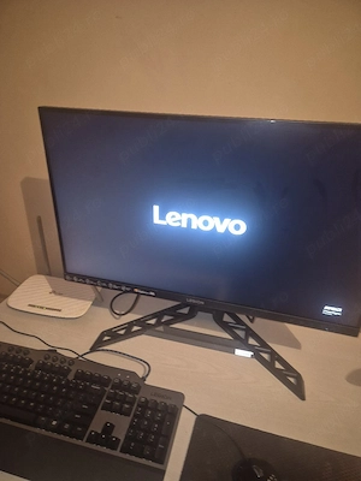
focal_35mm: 23
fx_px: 320
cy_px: 240
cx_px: 180
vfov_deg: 73.9
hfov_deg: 58.9
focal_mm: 5.4
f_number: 1.8
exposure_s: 1/10
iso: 125
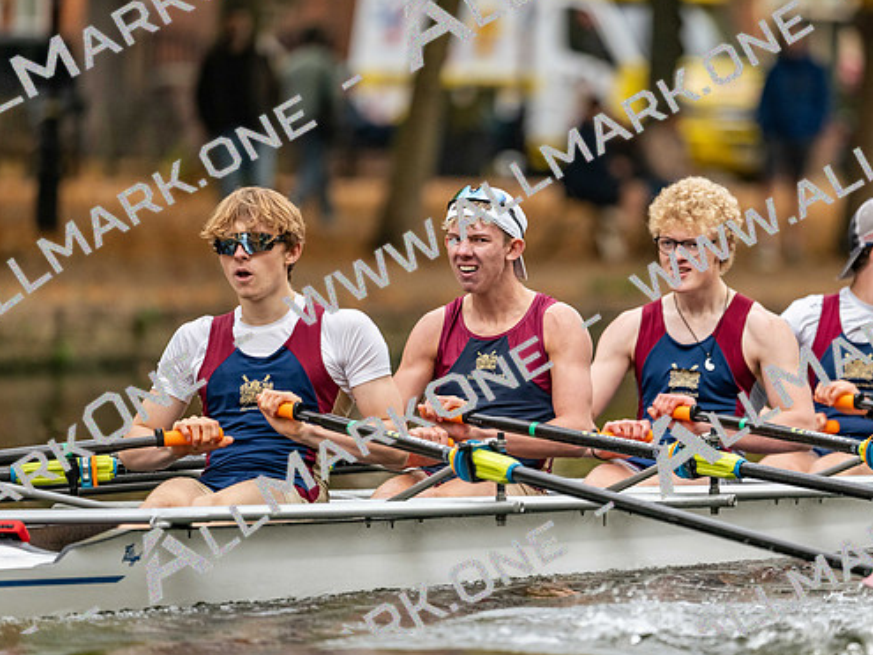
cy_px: 331
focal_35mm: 451
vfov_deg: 3.3
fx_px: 11371
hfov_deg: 4.4
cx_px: 501
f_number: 4.5
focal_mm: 400
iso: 2500
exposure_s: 1/2500
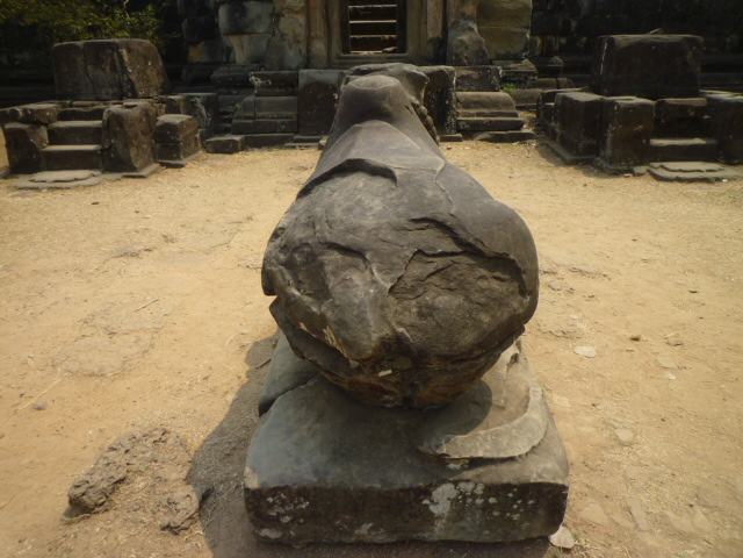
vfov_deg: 54.9
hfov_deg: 69.4
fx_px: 537
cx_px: 372
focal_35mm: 25
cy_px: 279
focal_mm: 4.4
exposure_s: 1/500
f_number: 3.5
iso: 80
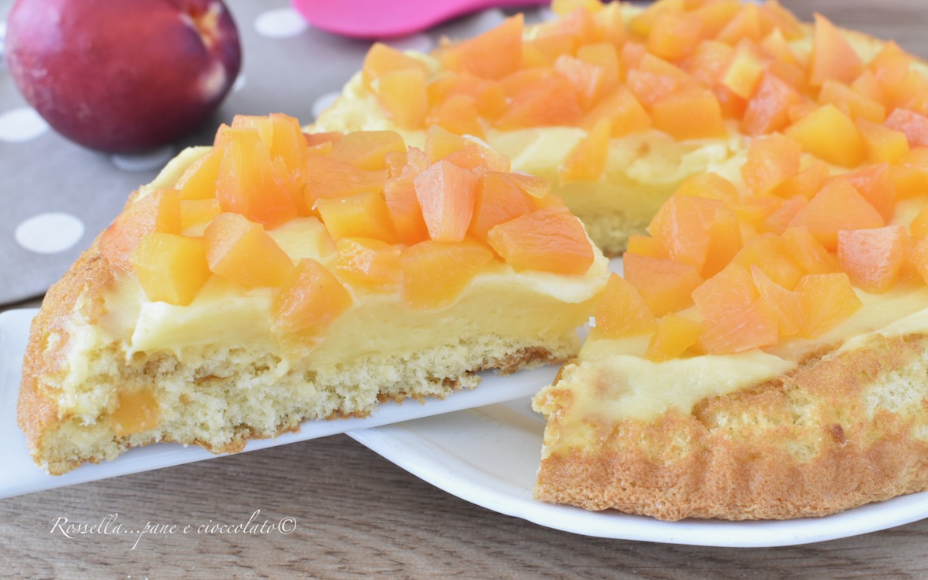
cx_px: 457
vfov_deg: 23.7
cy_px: 269
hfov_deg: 37.2
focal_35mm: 55
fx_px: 1379
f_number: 6.3
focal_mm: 35
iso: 800
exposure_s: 1/10
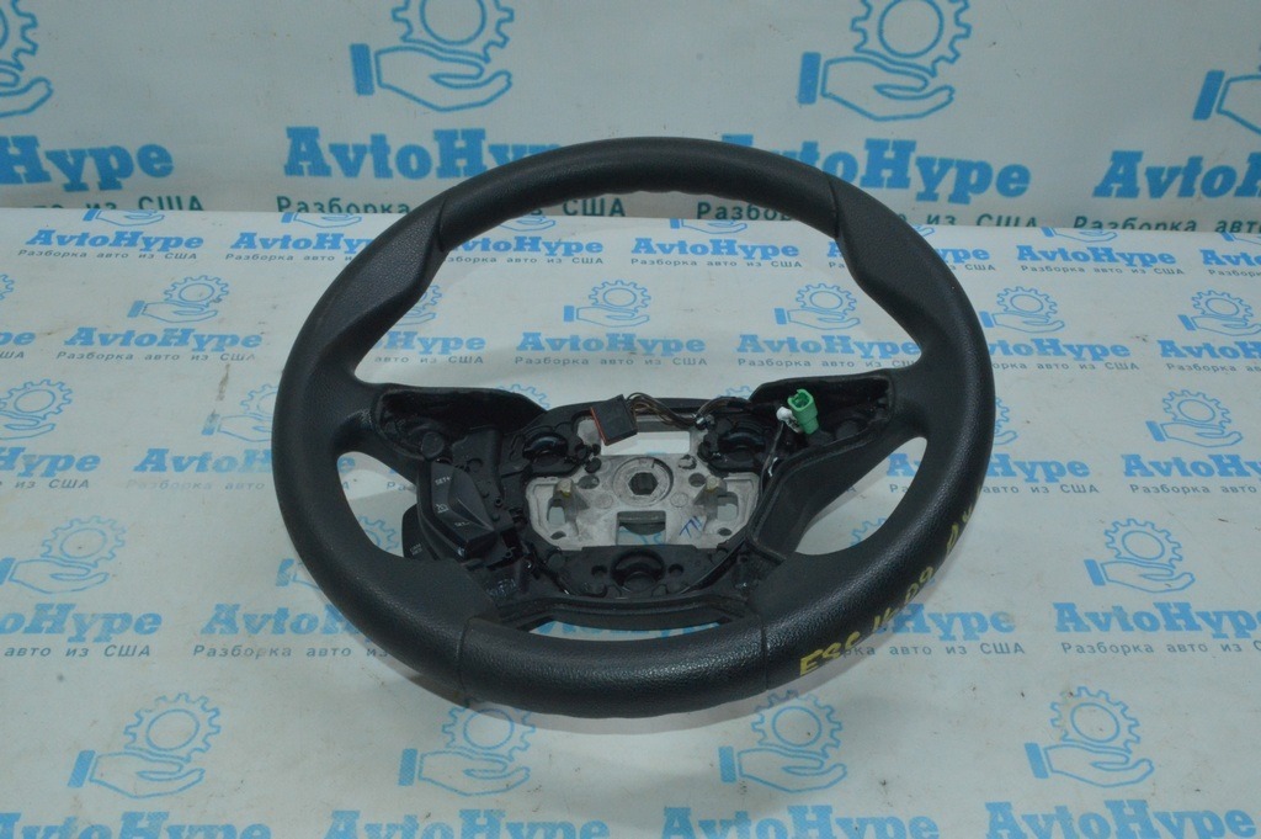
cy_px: 420
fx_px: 1260
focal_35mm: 36
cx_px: 630
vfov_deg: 36.8
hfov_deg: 53.2
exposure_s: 1/40
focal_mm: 24
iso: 3200
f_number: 25
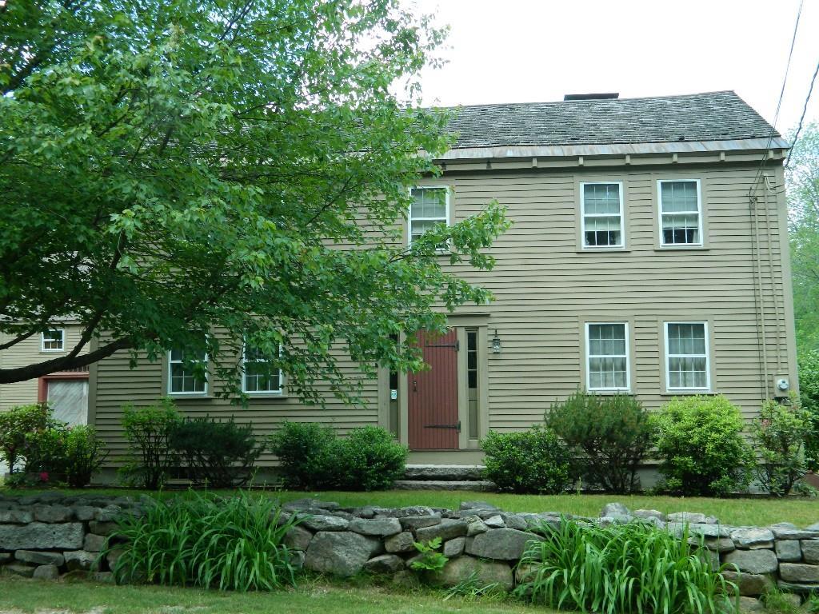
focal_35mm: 41
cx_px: 410
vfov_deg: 35.1
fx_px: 970
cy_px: 307
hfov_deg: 45.8
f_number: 3.5
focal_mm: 7.3
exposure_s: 1/250
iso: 200
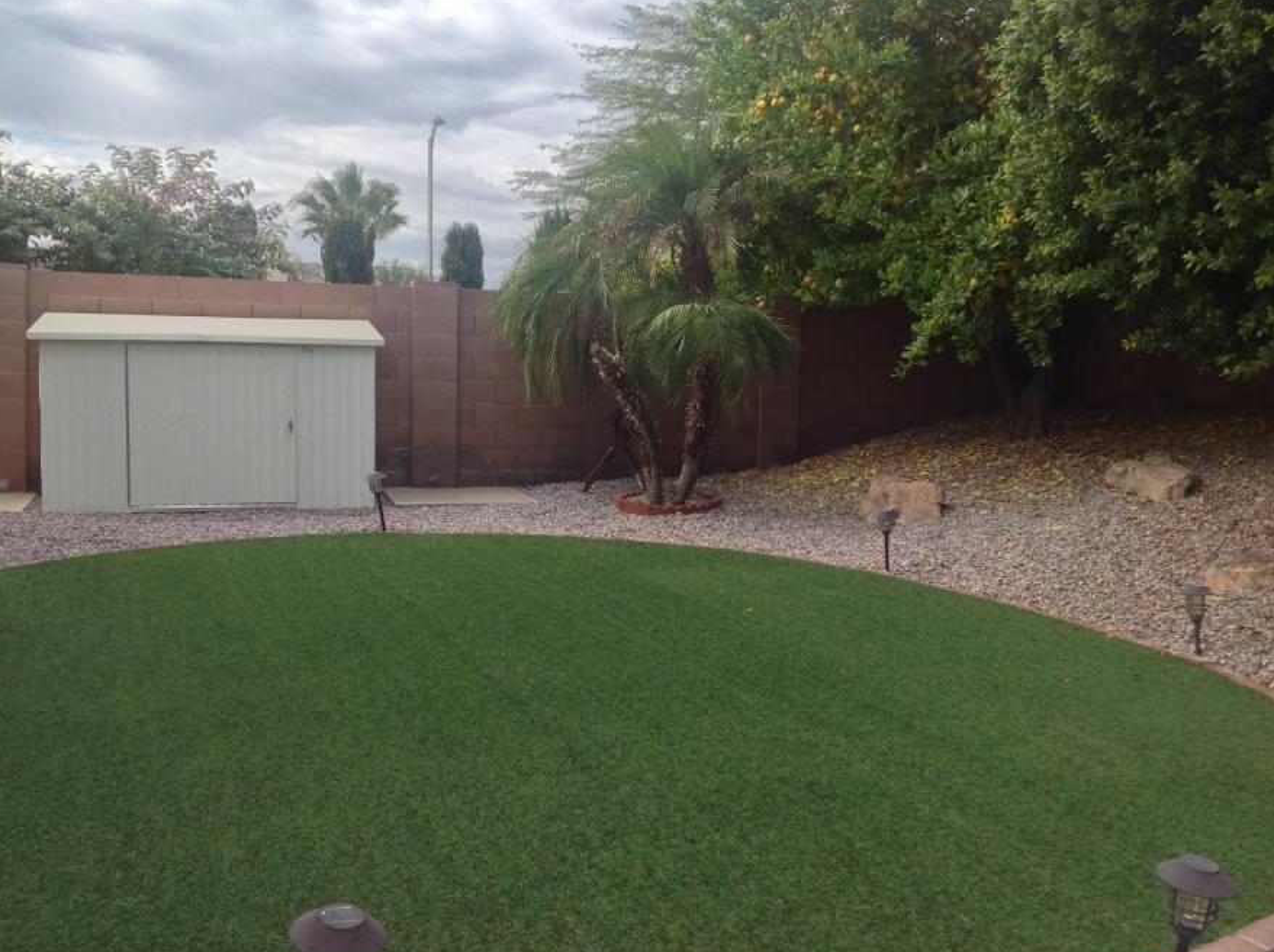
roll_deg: -0.6
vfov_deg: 35.1
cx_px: 653
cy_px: 456
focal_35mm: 41
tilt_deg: -4.5
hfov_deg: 45.8
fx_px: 1507
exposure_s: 1/719
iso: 50
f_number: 2.4
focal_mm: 4.28
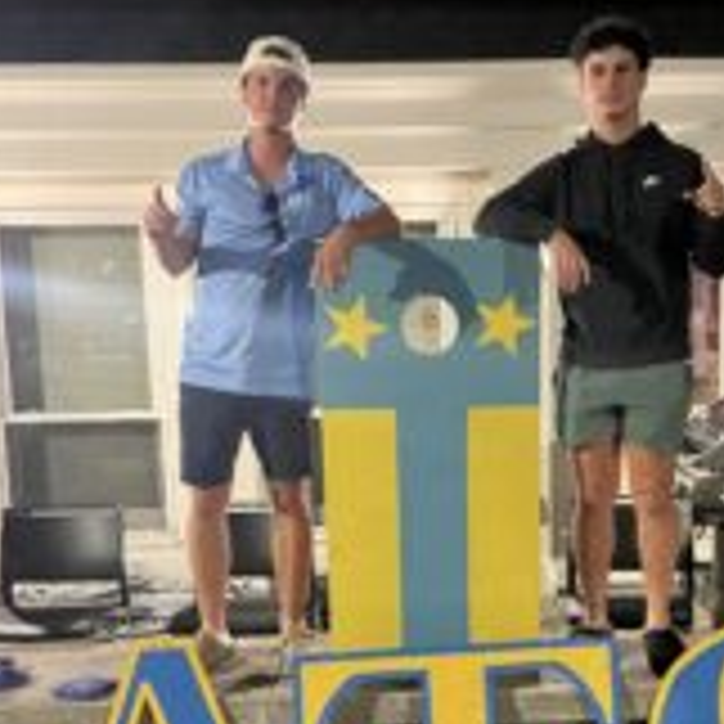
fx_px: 1183
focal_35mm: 50
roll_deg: +1.5
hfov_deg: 33.7
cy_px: 535
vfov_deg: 33.4
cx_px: 483
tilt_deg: -11.2
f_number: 1.6
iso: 800
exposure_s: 1/30
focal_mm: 5.1
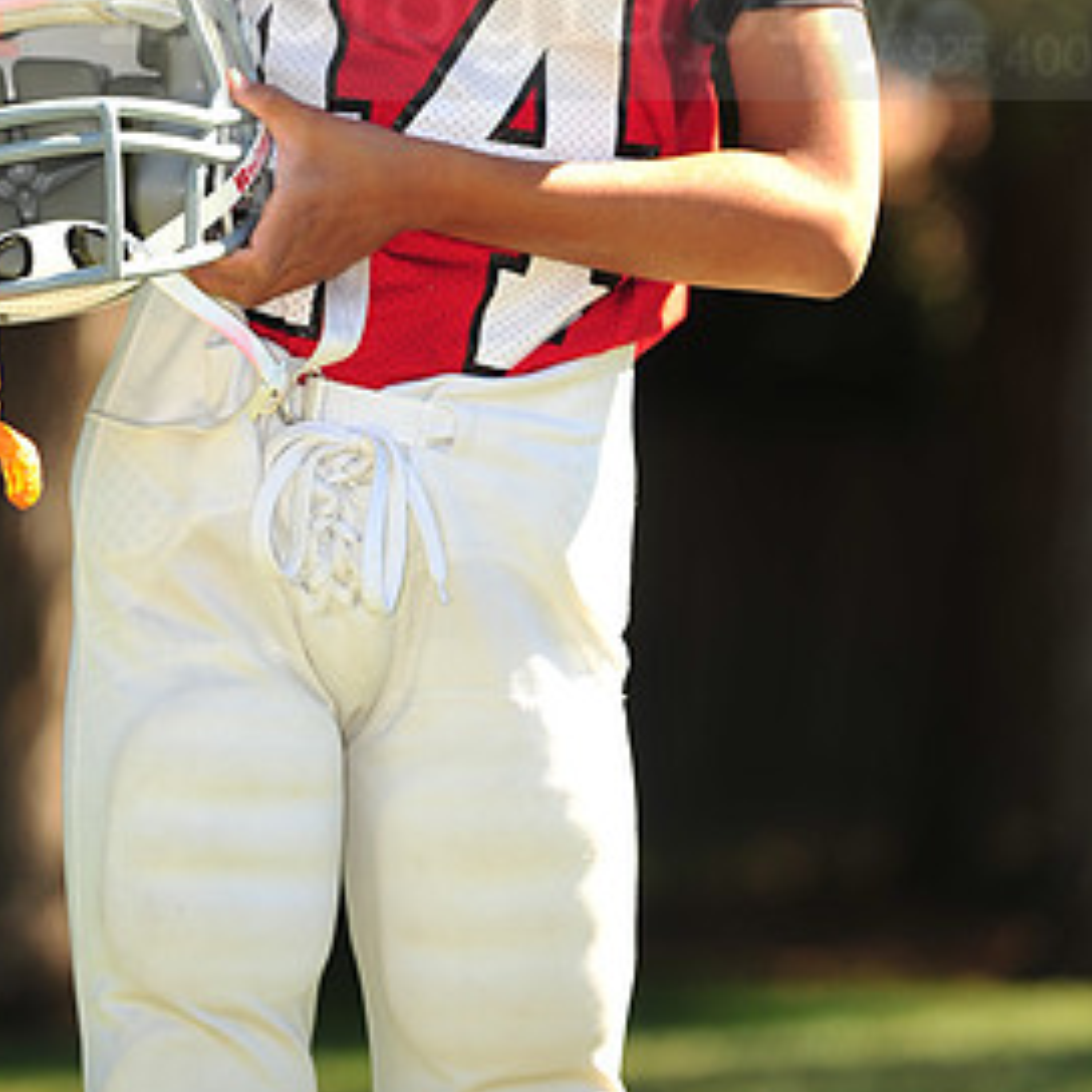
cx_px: 393
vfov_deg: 5.4
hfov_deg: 5.4
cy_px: -28
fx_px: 11635
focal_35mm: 326
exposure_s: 1/320
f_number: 4.5
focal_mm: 180
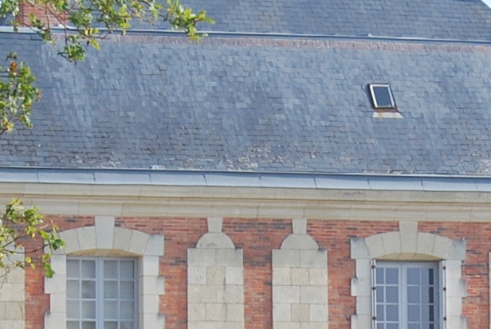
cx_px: 470
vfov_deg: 4.7
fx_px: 3991
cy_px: 405
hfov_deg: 7.0
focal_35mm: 292
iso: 100
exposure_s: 1/200
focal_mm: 31
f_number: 7.1
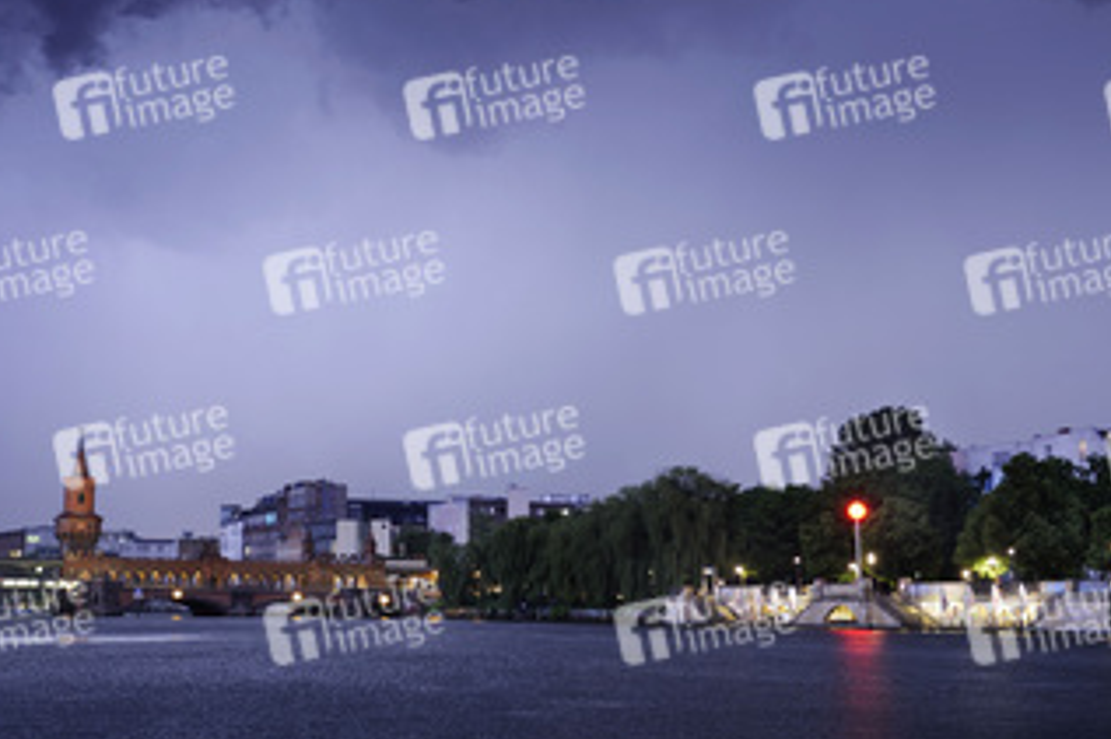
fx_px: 1666
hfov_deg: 36.6
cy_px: 361
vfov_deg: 25.0
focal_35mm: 54
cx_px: 401
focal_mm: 38
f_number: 3.2
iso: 200
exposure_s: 5
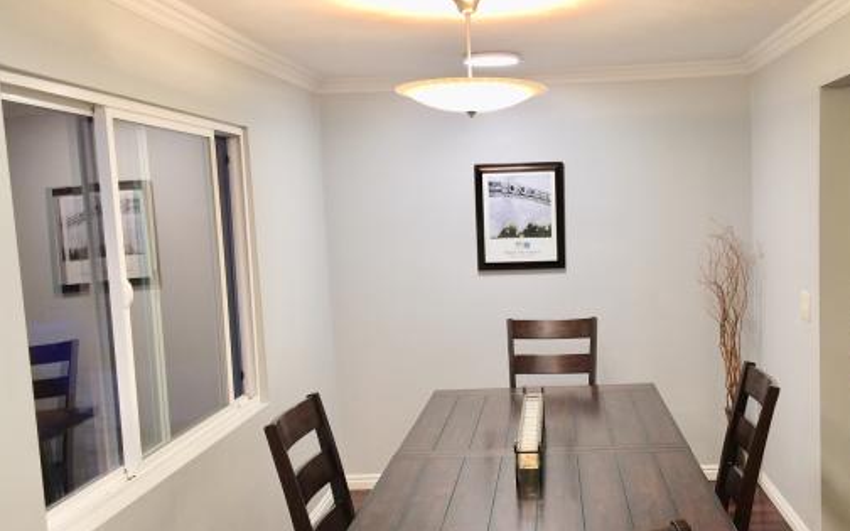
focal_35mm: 39
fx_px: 903
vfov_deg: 32.7
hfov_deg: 50.2
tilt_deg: -5.6
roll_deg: +2.1
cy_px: 293
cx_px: 498
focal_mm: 4.15
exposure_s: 1/15
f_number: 2.2
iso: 40
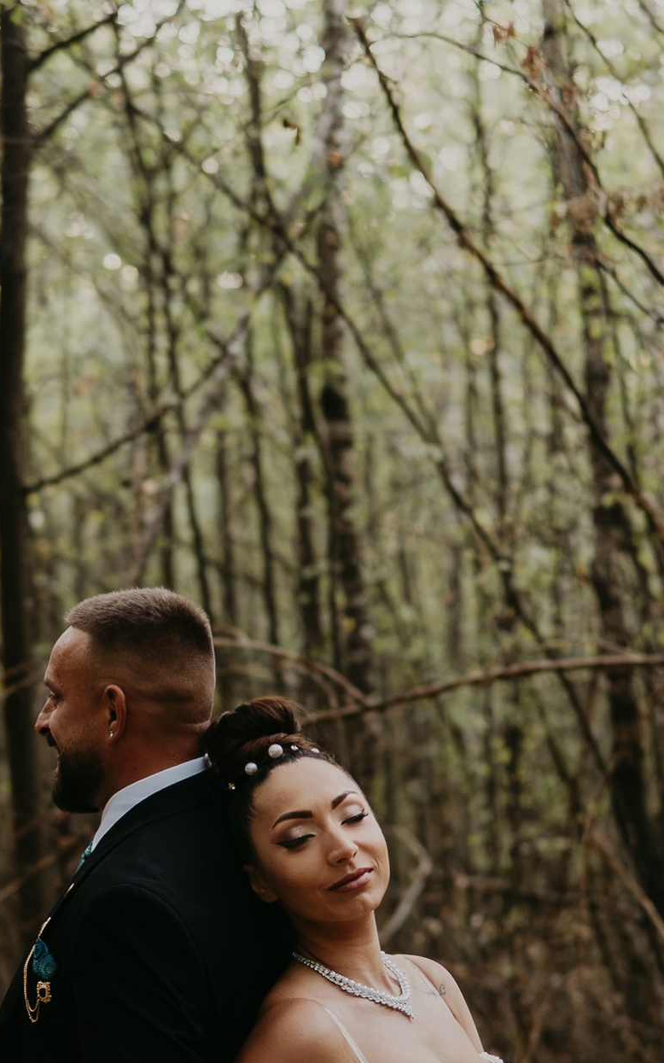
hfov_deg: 11.8
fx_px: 3185
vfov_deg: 18.8
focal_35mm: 110
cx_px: 98
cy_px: 792
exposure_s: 1/320
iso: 640
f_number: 1.6
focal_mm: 35
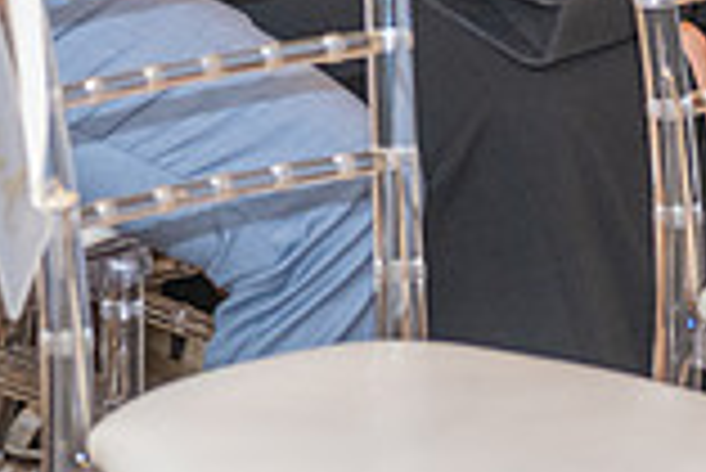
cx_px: 211
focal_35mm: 259
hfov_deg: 7.9
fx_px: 5084
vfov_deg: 5.2
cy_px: -384
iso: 1250
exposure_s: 1/200
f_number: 2.8
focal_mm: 70
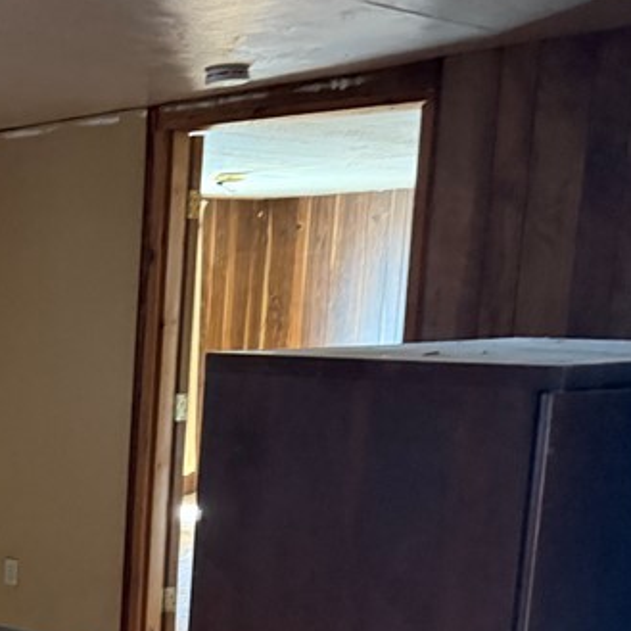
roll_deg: +0.4
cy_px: 556
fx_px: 1361
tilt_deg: -10.0
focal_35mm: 66
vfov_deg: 25.4
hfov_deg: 22.0
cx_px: -299
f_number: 1.78
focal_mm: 6.76
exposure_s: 1/50
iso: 800
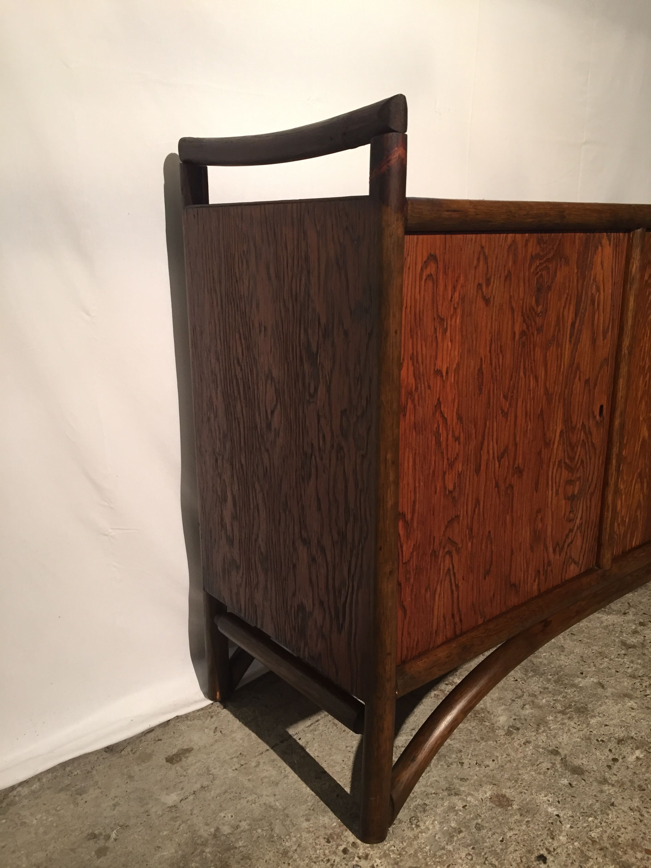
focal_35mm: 29
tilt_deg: -13.7
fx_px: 727
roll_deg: +0.3
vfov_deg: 61.7
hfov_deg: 48.2
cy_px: 434
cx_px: 326
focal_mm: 4.15
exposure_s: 1/33
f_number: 2.2
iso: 125
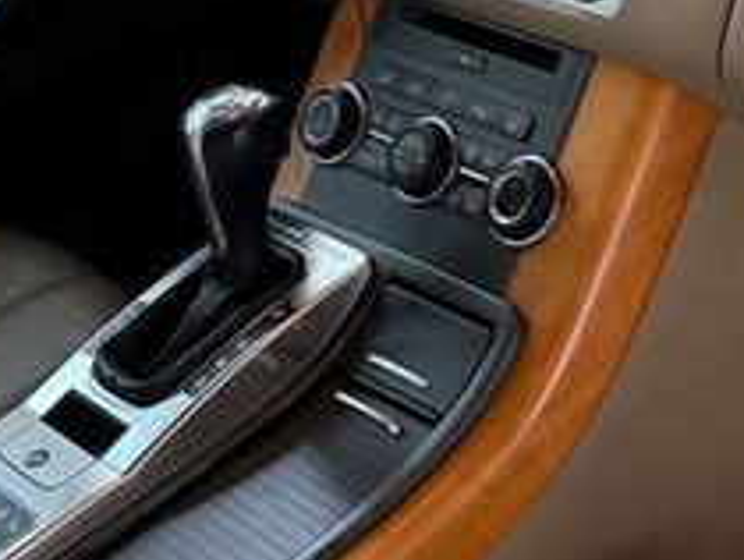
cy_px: 106
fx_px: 1571
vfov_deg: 20.0
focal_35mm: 73
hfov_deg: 24.5
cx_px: 857
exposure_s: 1/229
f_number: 1.78
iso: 200
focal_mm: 6.76
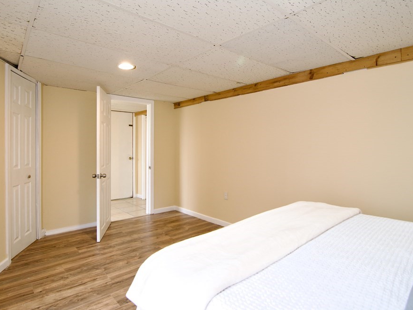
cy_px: 150
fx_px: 221
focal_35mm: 19
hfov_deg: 85.8
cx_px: 191
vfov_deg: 69.9
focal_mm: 11
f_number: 4
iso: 400
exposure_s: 1/60
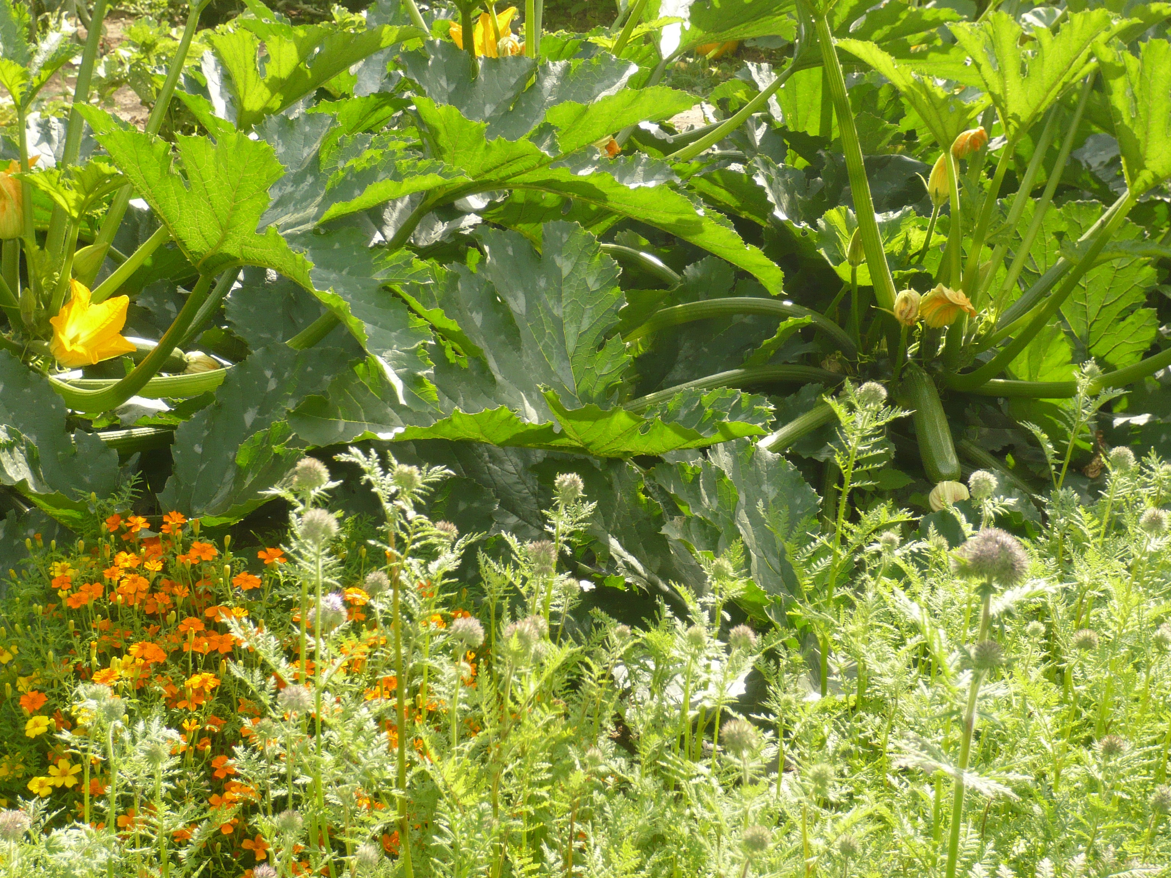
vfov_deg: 25.2
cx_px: 586
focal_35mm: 58
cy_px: 439
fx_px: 1962
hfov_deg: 33.2
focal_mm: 9.5
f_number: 4.1
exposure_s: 1/200
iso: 100
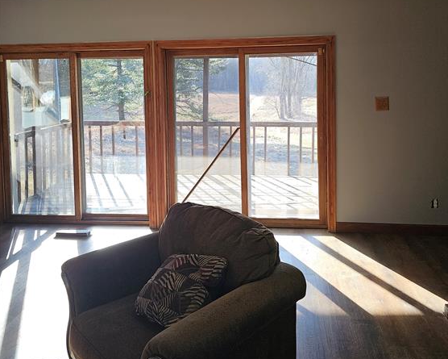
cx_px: 229
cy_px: 105
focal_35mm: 31
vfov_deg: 46.0
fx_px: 411
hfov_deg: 57.2
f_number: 1.7
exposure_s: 1/60
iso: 20
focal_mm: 6.3
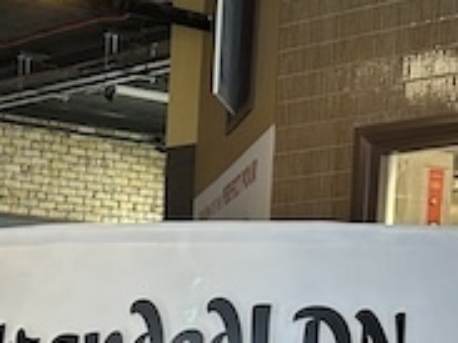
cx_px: -23
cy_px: 453
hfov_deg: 18.2
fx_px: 1388
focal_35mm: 105
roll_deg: -1.9
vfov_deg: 13.5
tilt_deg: -3.1
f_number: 1.78
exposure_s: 1/50
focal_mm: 6.86
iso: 160
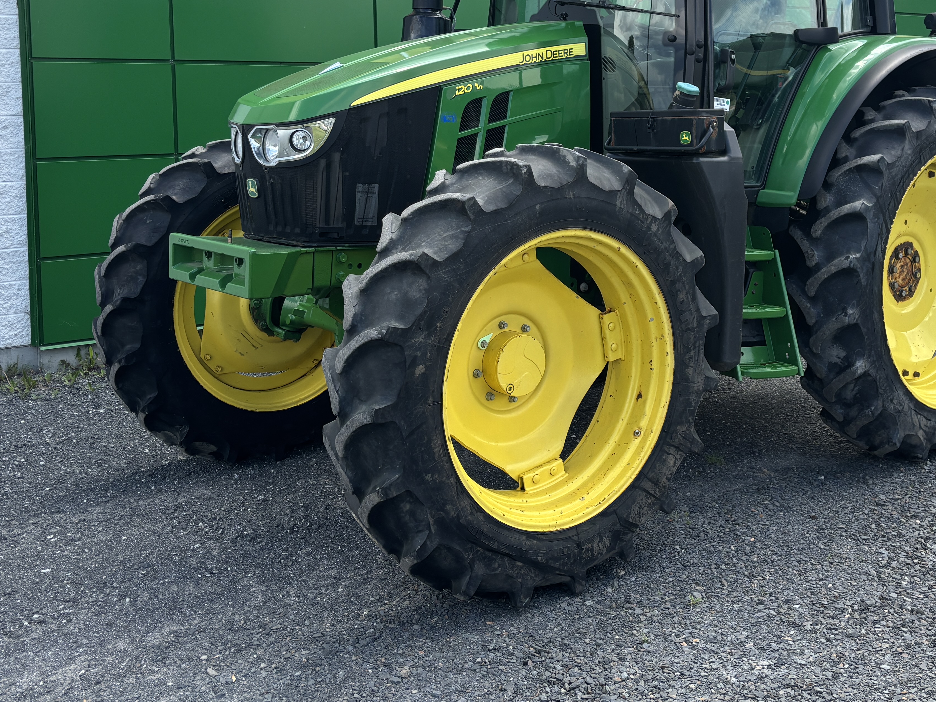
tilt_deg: -4.5
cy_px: 181
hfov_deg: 42.8
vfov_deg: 32.3
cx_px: 533
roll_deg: +0.1
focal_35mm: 44
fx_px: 1190
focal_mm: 5.96
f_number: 1.6
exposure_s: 1/872
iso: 50
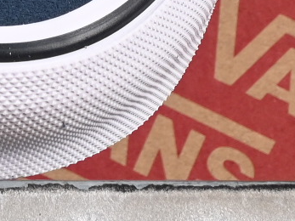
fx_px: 4933
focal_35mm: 579
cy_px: -312
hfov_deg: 3.4
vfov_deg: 2.5
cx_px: -359
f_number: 6.3
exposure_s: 1/60
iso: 160
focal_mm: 50
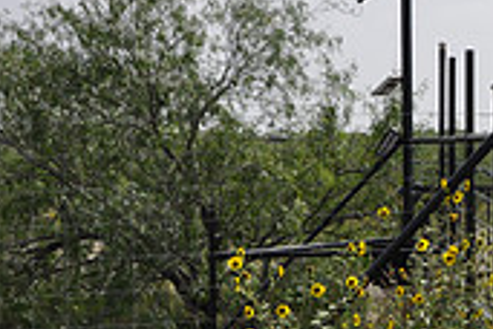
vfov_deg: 11.2
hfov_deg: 15.0
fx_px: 1671
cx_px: 830
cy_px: 169
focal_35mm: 122
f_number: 11
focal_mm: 24
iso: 200
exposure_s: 1/125
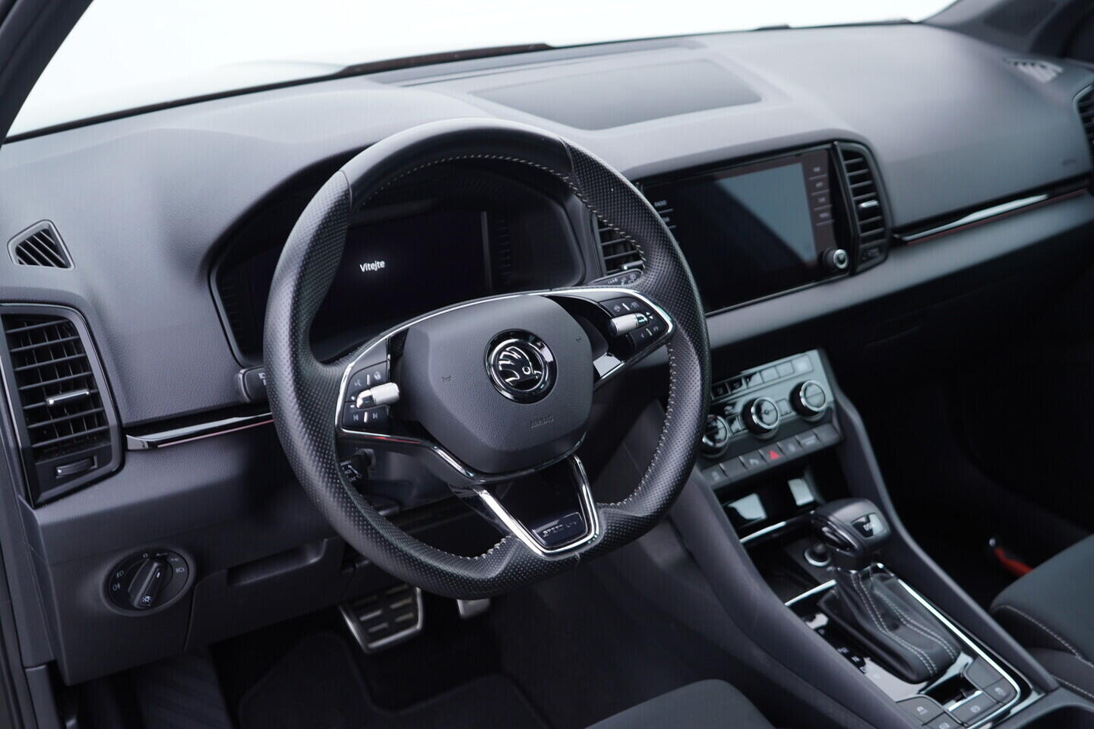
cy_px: 364
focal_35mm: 36
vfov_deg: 36.9
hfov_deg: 53.1
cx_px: 547
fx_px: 1094
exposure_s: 1/40
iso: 200
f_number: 2.8
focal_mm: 24
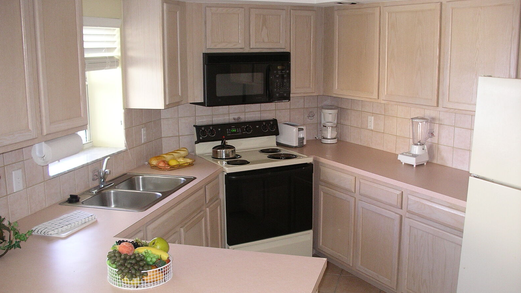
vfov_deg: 29.0
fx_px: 566
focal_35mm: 41
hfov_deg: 49.4
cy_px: 151
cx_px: 258
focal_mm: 7.8
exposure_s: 1/40
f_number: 2.8
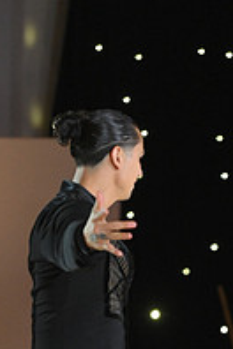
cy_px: 497
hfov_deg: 2.8
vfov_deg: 4.1
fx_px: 4844
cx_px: 306
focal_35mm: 499
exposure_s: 1/250
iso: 2000
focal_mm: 170
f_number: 4
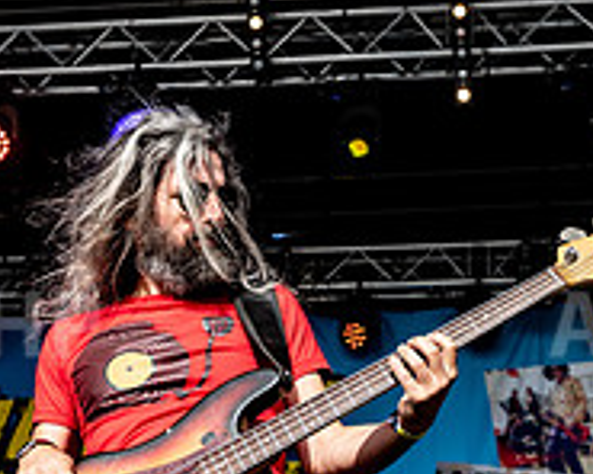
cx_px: 324
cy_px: 541
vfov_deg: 18.4
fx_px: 1404
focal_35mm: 80
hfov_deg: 23.8
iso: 320
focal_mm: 35
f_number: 5.6
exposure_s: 1/1250
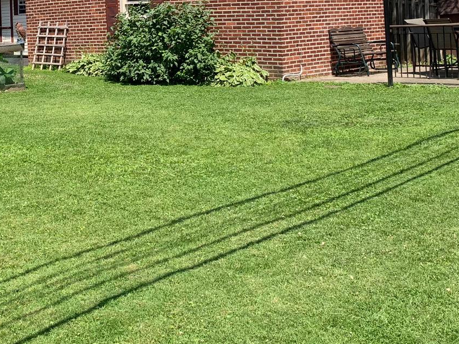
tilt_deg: +1.5
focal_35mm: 62
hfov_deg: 30.3
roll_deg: +2.7
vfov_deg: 22.9
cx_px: 80
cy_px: 18
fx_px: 822
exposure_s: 1/1314
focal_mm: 4.25
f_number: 1.8
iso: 25
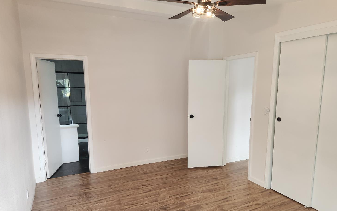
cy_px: 124
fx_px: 230
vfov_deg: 49.0
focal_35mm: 25
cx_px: 170
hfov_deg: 72.6
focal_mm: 5.4
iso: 250
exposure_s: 1/120
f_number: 1.8
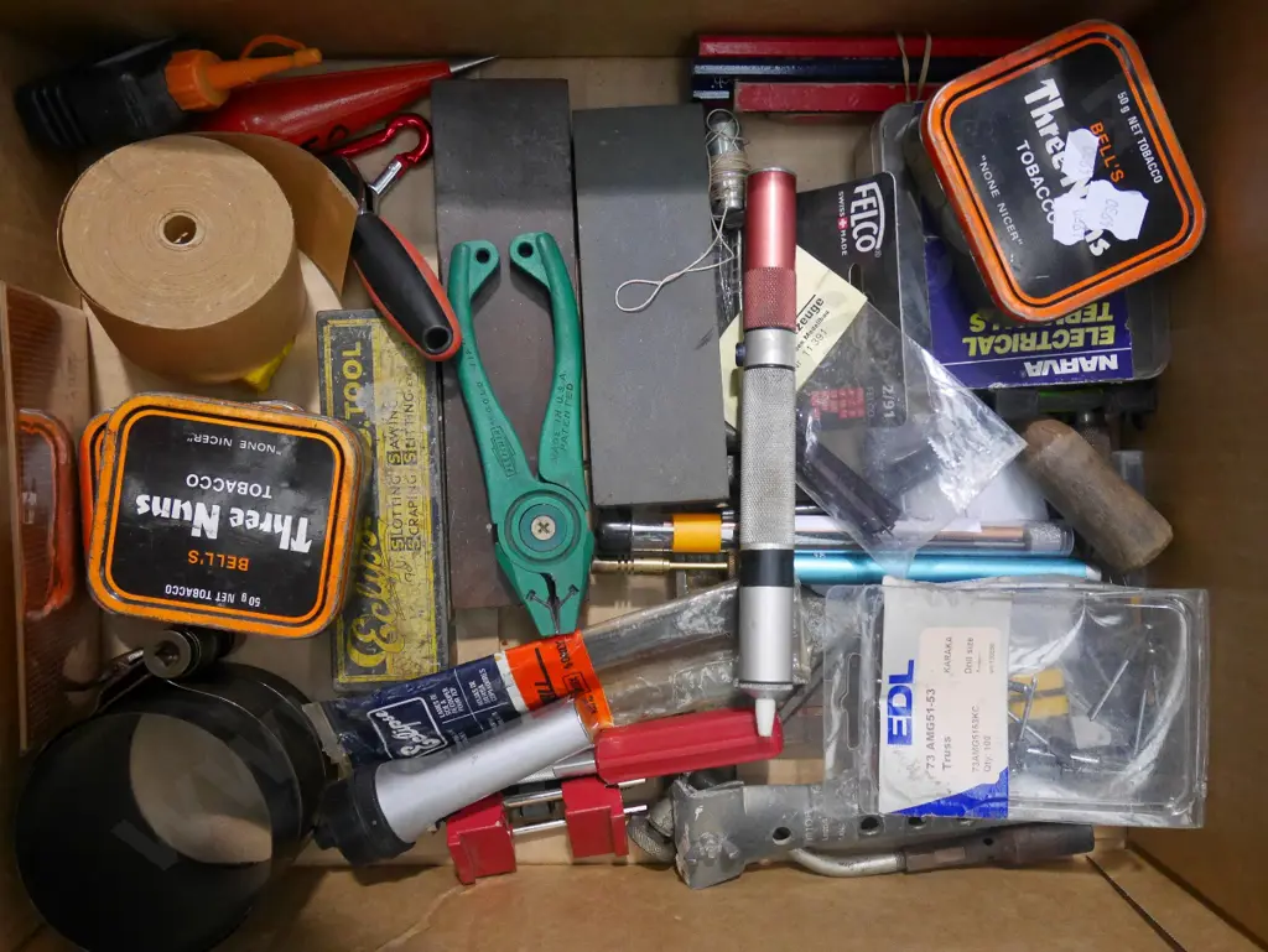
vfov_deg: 44.2
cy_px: 476
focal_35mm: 32
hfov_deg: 56.8
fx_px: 1173
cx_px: 634
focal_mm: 16
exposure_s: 1/100
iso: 3200
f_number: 4
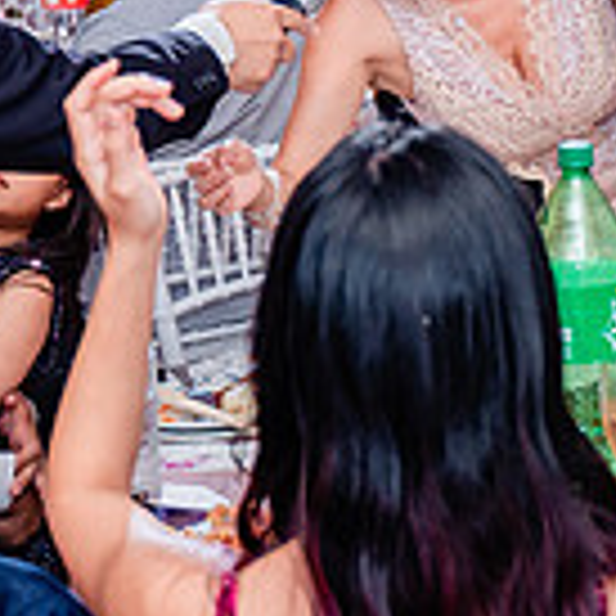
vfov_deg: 11.7
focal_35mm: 146
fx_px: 2939
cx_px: 458
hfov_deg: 11.9
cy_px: -142
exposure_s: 1/160
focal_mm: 35
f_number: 3.5
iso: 640
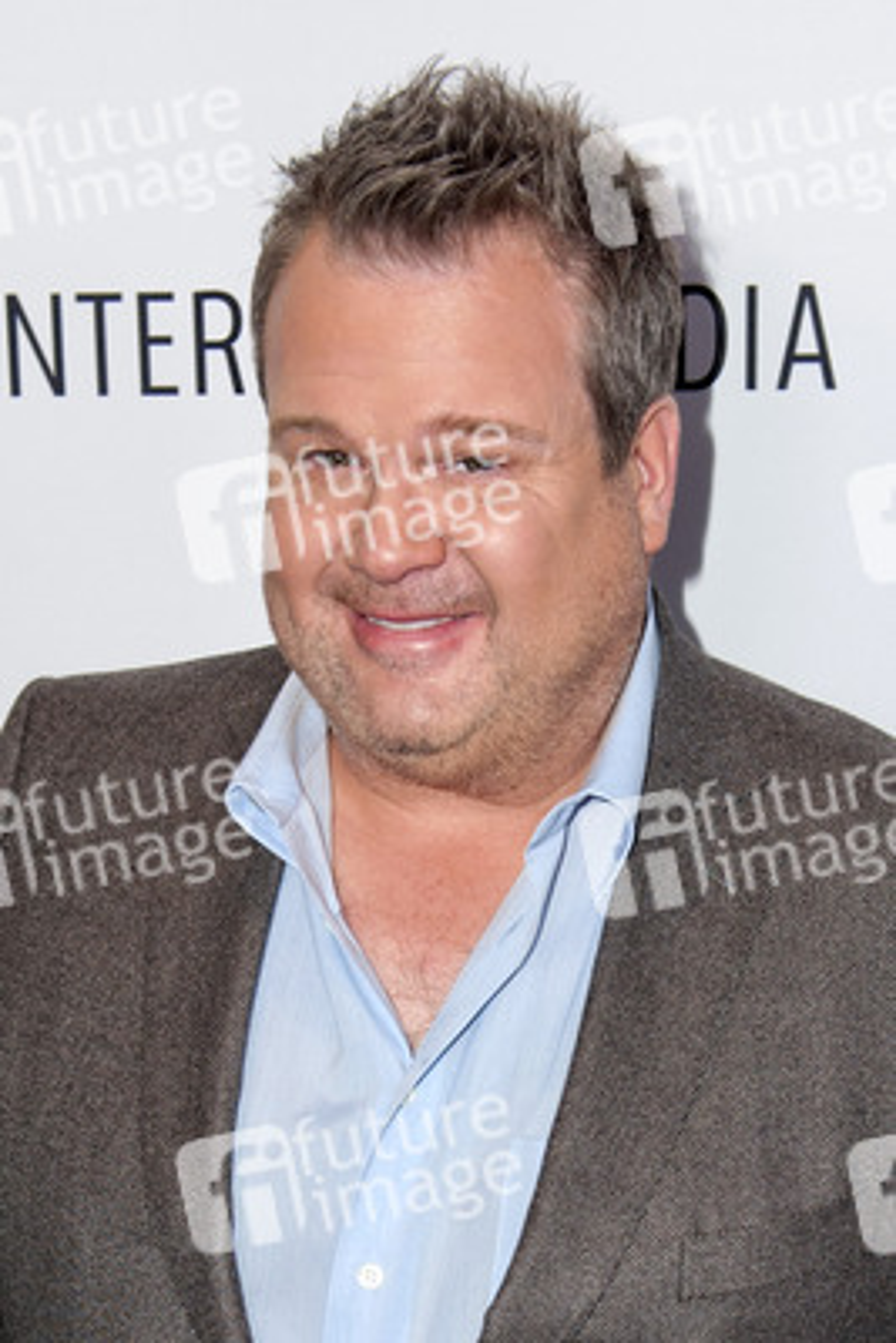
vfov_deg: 50.7
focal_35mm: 38
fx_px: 1417
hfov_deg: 35.1
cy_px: 672
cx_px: 448
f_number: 4.5
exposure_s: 1/400
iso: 500
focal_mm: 38
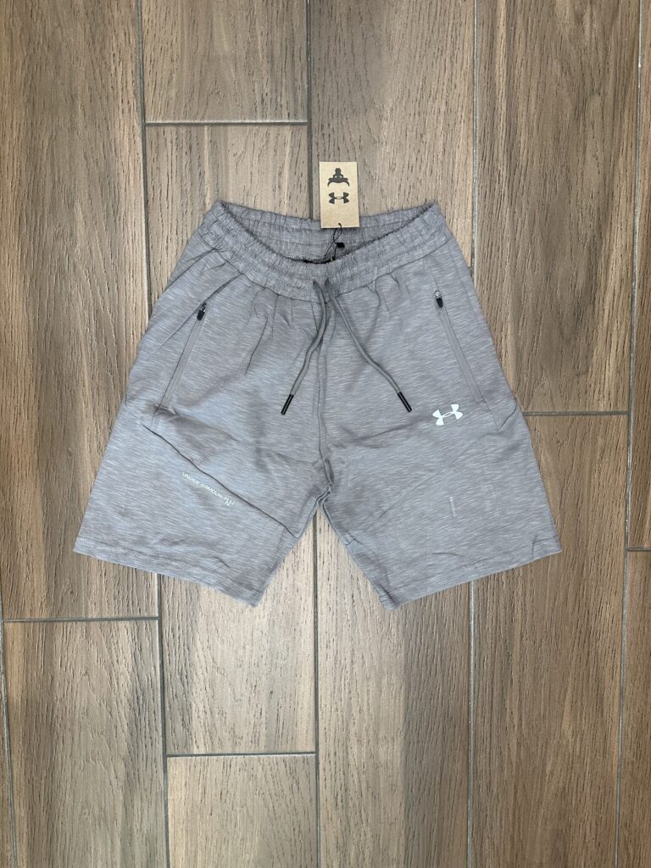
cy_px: 434
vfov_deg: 71.6
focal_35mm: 24
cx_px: 326
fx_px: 602
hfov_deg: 56.8
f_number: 1.78
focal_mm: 6.86
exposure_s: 1/100
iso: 200
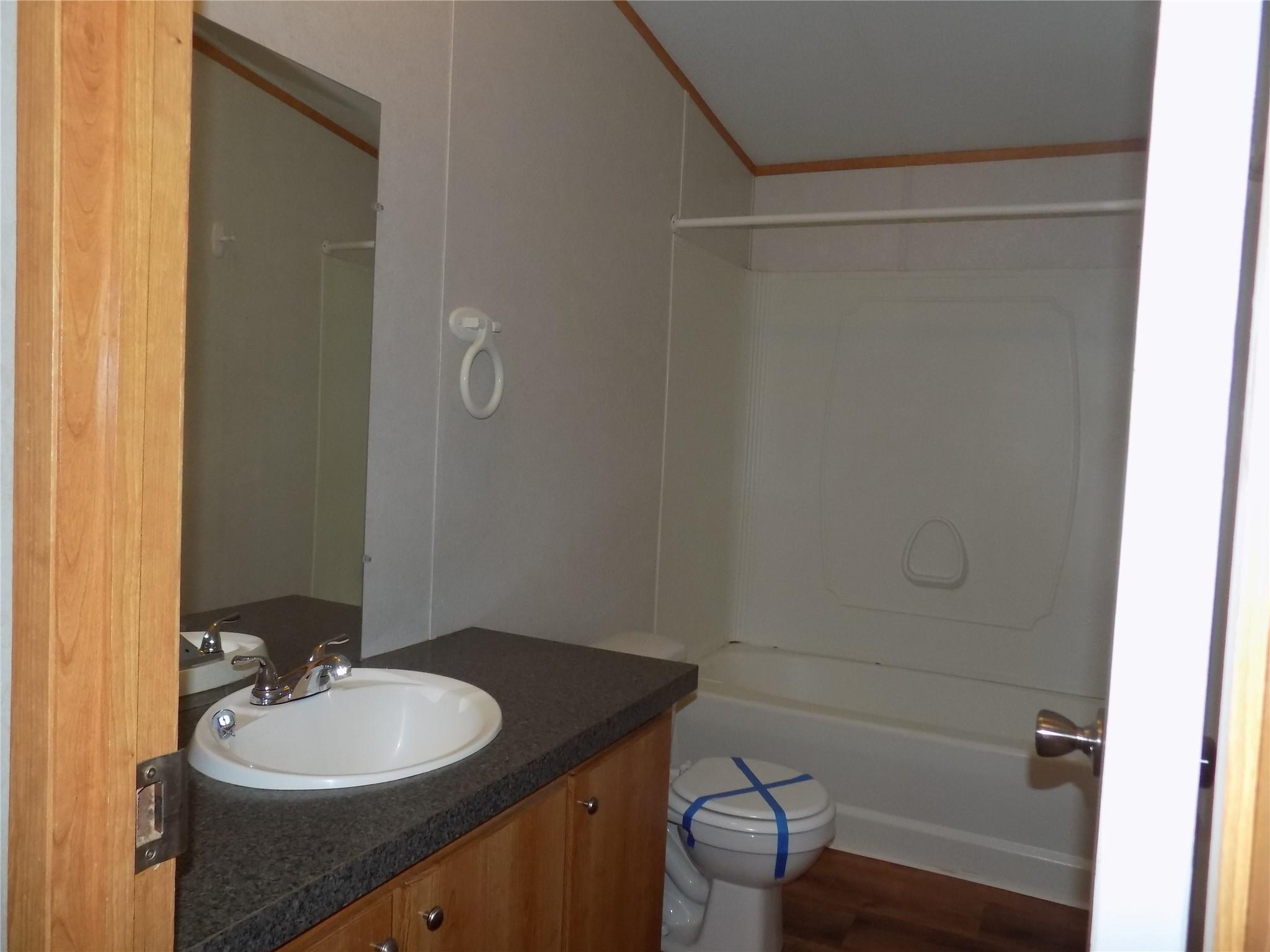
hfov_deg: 71.6
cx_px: 635
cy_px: 476
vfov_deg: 56.8
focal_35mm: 24
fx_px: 881
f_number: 3.1
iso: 200
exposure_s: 1/30
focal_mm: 4.3
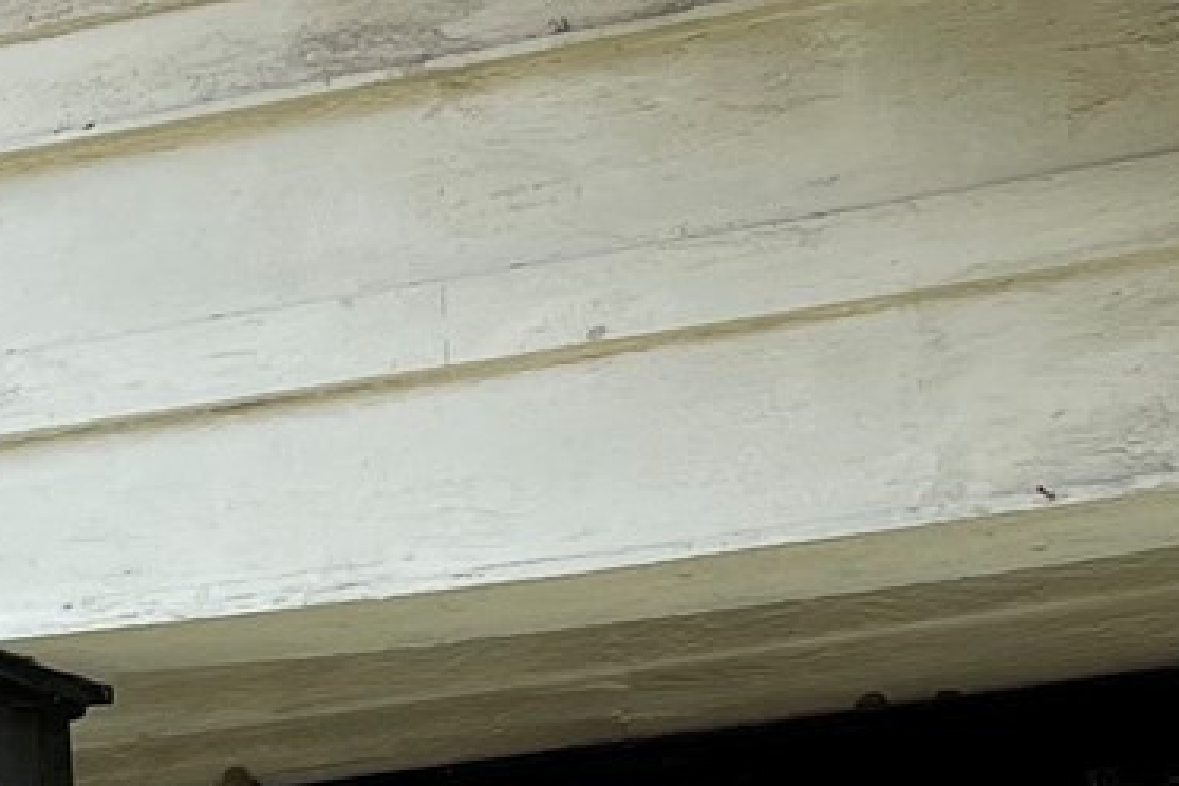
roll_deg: +1.1
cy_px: 1445
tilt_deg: +3.7
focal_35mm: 149
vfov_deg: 8.8
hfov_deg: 13.7
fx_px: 4879
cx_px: 865
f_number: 1.6
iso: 32
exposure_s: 1/1984
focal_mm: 4.2
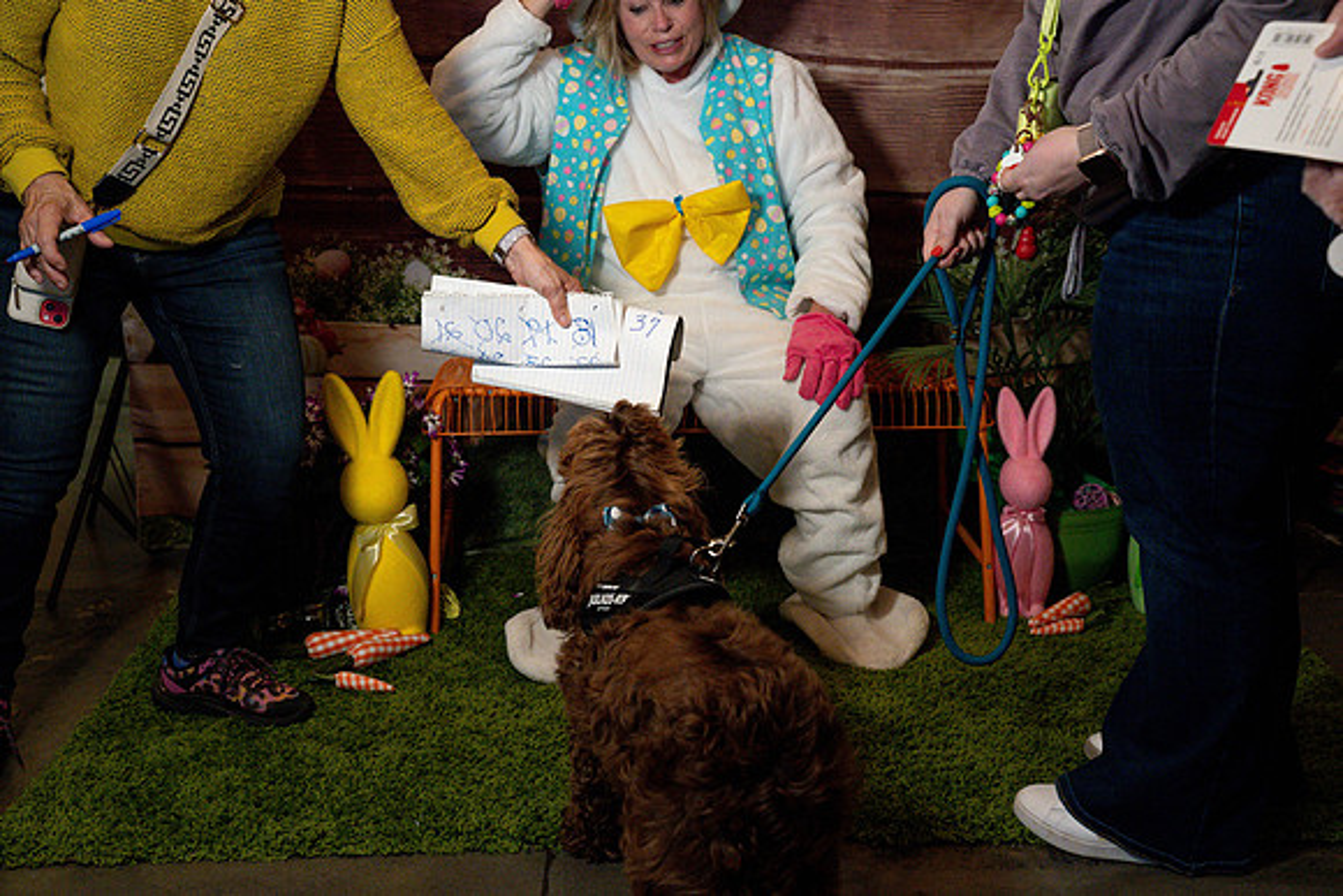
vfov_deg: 31.2
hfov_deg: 45.4
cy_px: 448
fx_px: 1604
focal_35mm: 43
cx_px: 672
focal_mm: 43
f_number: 4.5
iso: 8000
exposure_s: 1/500
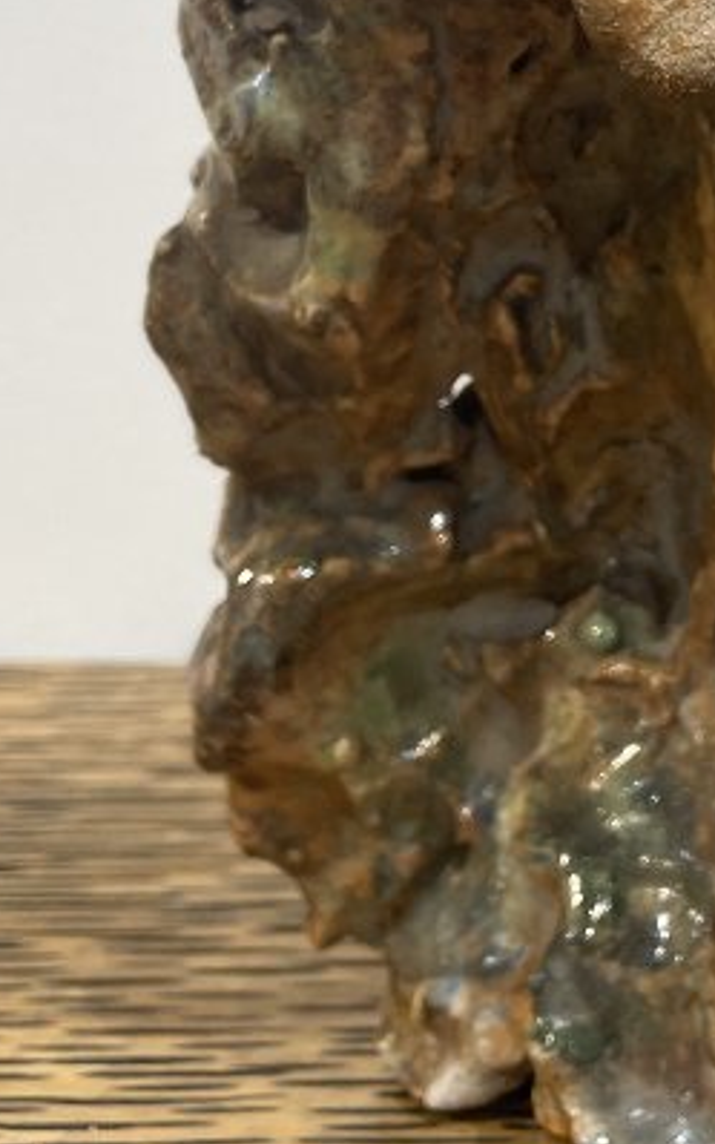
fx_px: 2586
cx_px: 1017
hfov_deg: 14.8
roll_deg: +0.0
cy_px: -89
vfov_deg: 23.5
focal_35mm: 83
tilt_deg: -0.3
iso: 64
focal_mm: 4.2
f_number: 1.6
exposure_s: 1/100
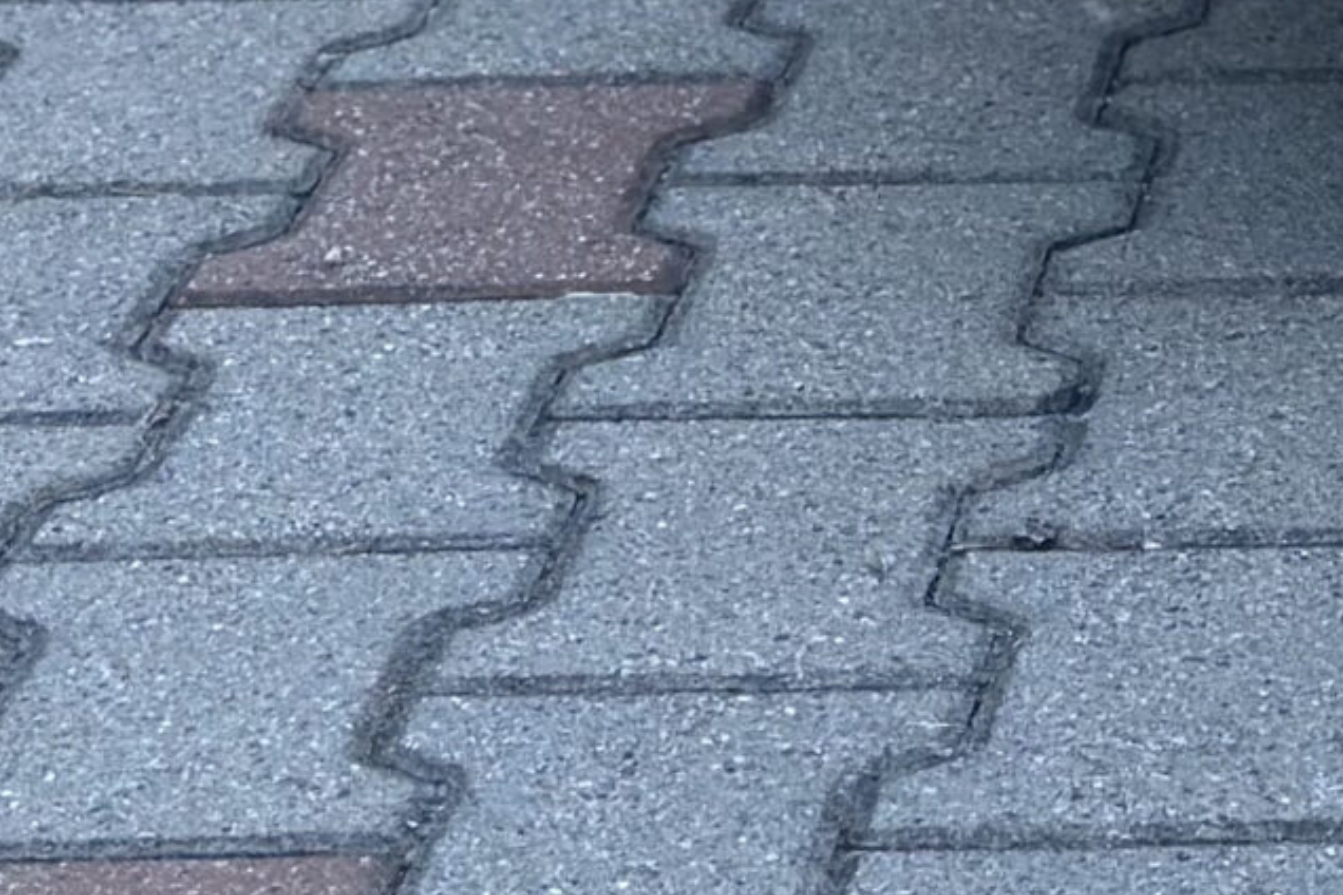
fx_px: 7498
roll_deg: +2.0
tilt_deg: -12.9
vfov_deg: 6.6
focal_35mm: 201
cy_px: -884
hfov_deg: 9.7
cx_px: 2401
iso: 80
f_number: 1.78
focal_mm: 6.86
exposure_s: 1/810
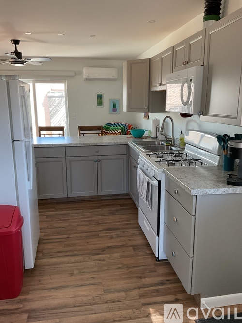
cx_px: 121
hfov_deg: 48.2
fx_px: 270
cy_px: 162
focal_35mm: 29
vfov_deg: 61.7
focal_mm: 3
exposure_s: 1/60
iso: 80
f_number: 1.8
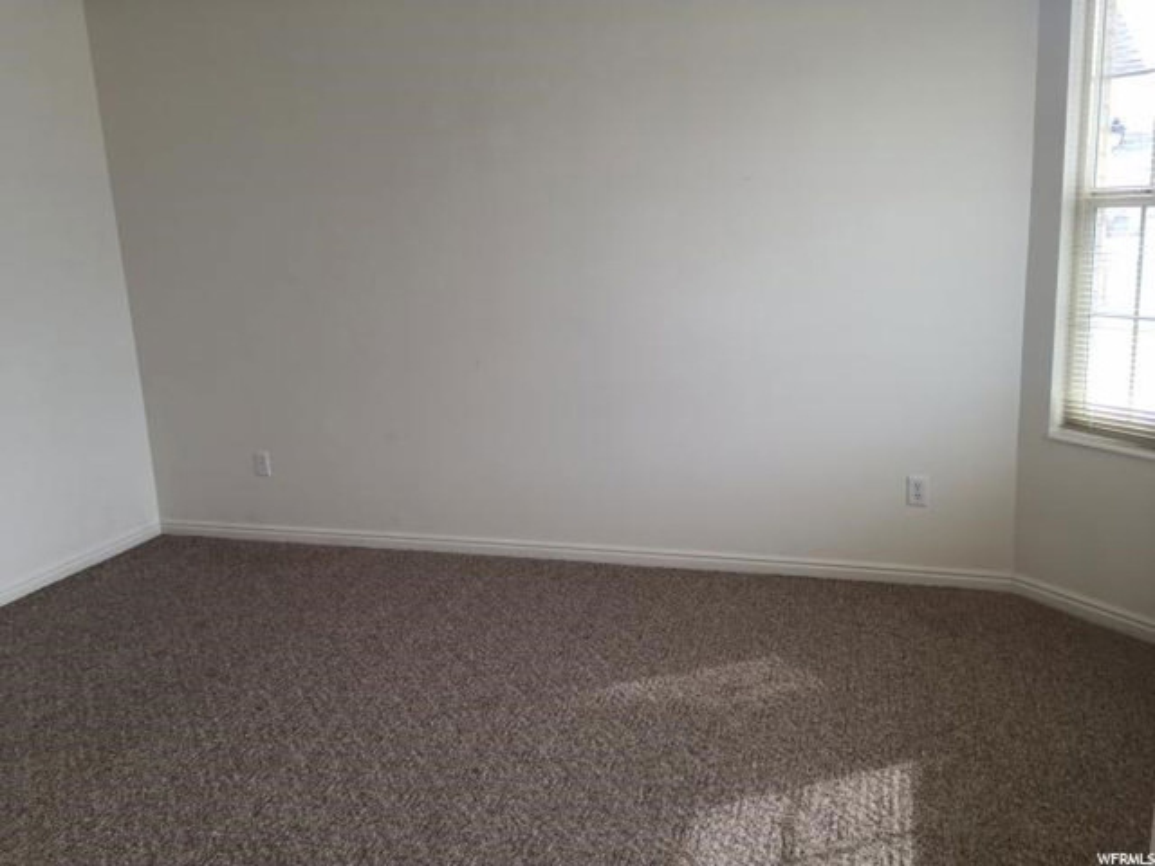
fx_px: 968
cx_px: 578
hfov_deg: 61.7
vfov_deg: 48.2
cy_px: 433
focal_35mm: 29
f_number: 2.2
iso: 25
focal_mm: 4.15
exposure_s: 1/120
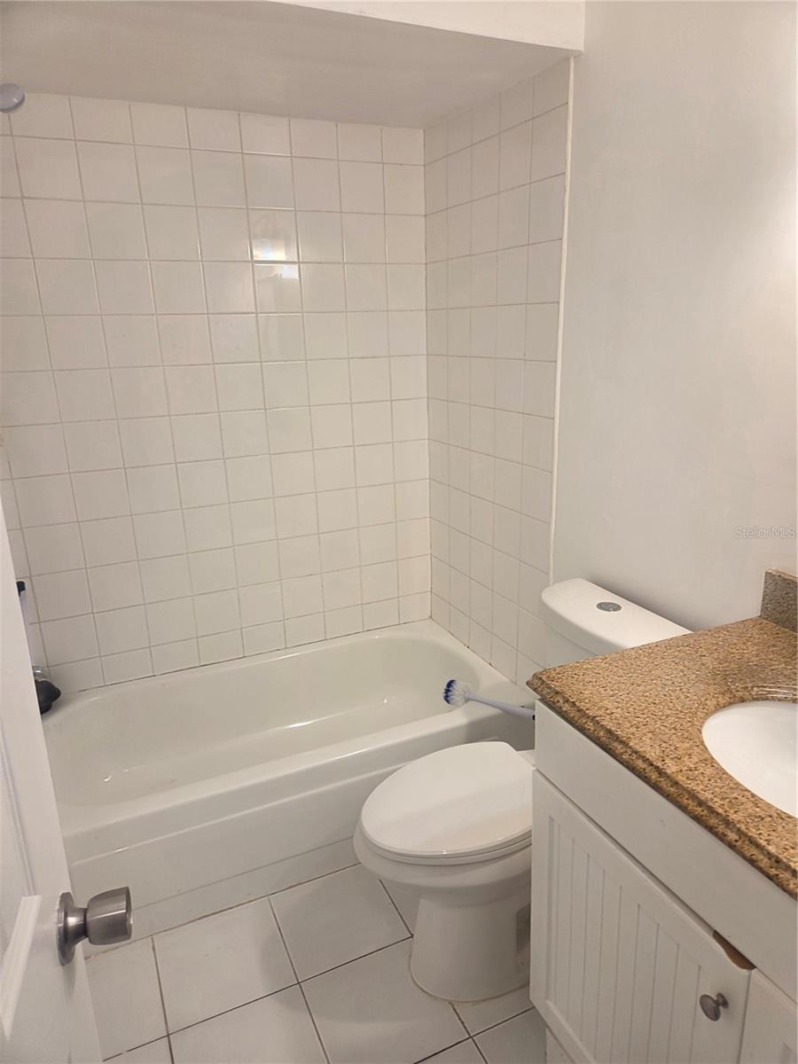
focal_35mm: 23
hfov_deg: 58.9
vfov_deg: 73.9
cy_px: 532
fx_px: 707
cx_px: 399
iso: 50
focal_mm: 5.4
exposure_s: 1/60
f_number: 1.8
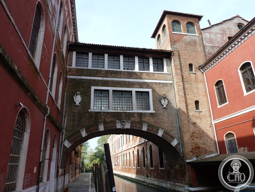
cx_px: 128
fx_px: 184
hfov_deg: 69.4
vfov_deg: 54.9
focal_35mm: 25
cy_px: 96
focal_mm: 4.1
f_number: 4
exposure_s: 1/250
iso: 80
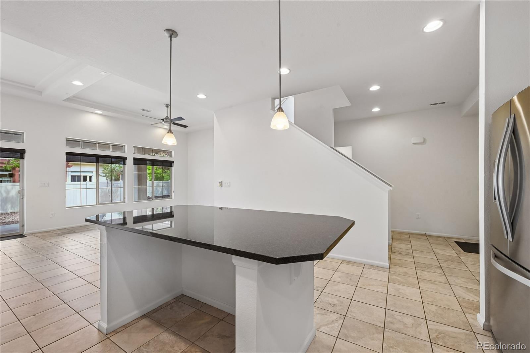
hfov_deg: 104.3
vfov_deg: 81.2
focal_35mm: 14
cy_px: 176
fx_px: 206
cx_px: 265
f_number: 10
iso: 400
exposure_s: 1/40
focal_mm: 14
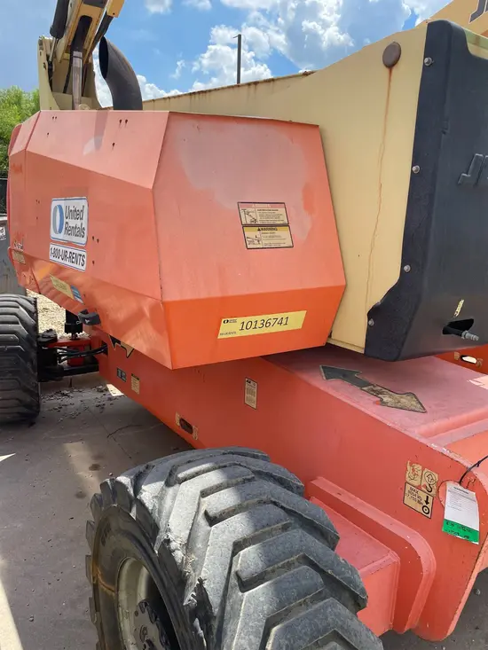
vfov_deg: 67.3
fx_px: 489
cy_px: 325
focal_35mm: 26
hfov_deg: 53.1
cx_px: 244
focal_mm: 4.2
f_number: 1.6
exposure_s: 1/1949
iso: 32
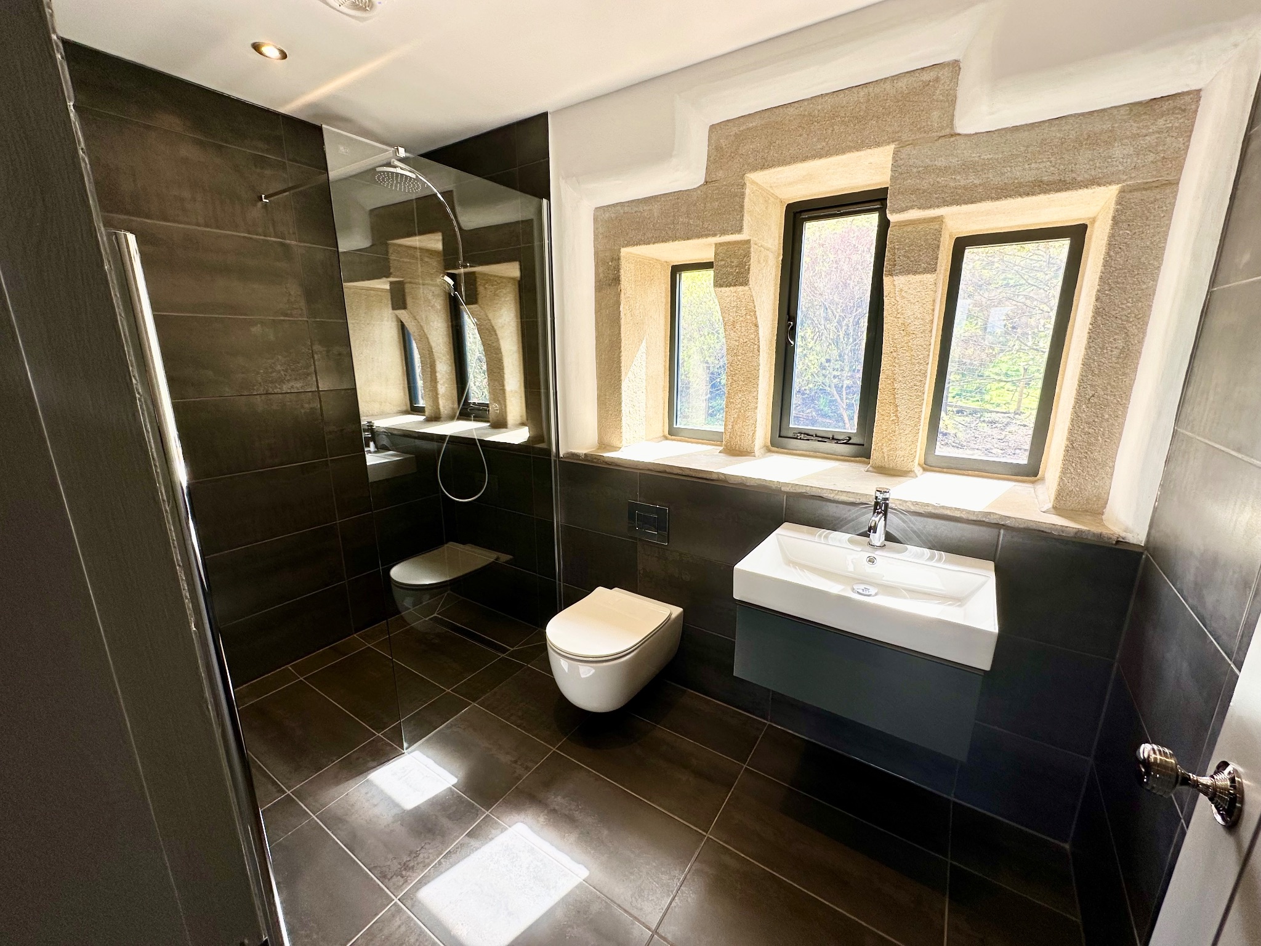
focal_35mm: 14
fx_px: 510
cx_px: 630
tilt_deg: -14.1
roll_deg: +0.3
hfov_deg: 102.1
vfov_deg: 85.7
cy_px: 473
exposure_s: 1/99
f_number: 2.2
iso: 40
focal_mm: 2.22
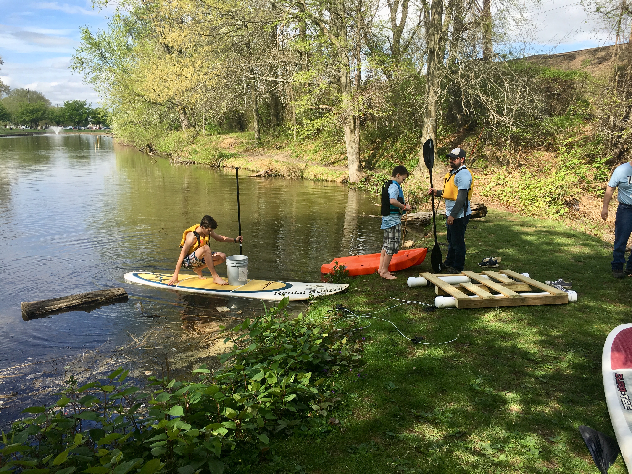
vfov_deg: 48.2
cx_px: 316
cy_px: 237
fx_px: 529
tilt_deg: -11.7
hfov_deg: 61.7
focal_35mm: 29
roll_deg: -0.7
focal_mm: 4.15
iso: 25
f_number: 2.2
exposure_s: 1/793
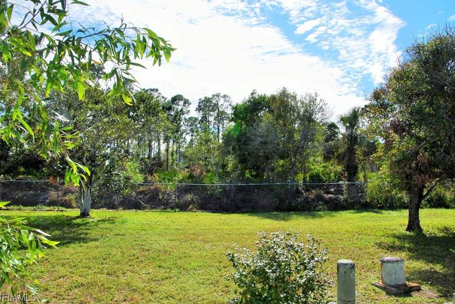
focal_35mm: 25
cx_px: 222
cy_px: 148
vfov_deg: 51.3
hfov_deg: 71.5
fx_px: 316
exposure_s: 1/200
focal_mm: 16
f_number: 9
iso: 100
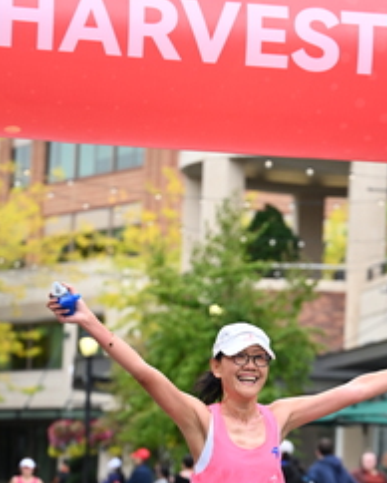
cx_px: 312
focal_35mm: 164
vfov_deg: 11.7
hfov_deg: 9.4
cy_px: 443
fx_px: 2345
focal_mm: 77
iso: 640
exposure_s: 1/2000
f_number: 2.8
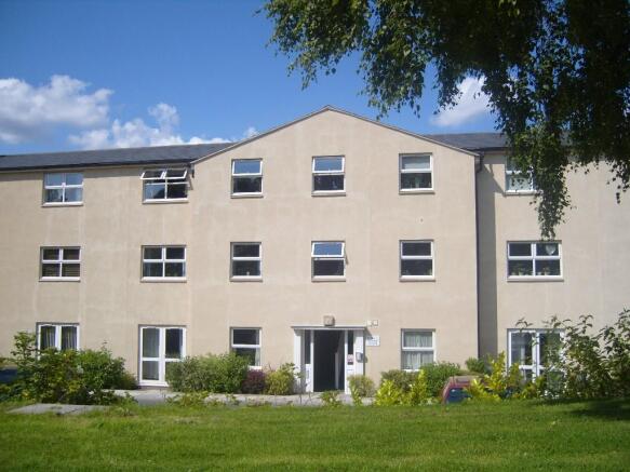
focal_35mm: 35
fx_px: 637
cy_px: 236
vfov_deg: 40.7
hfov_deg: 52.6
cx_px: 315
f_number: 7.1
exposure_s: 1/350
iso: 80
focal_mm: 7.4
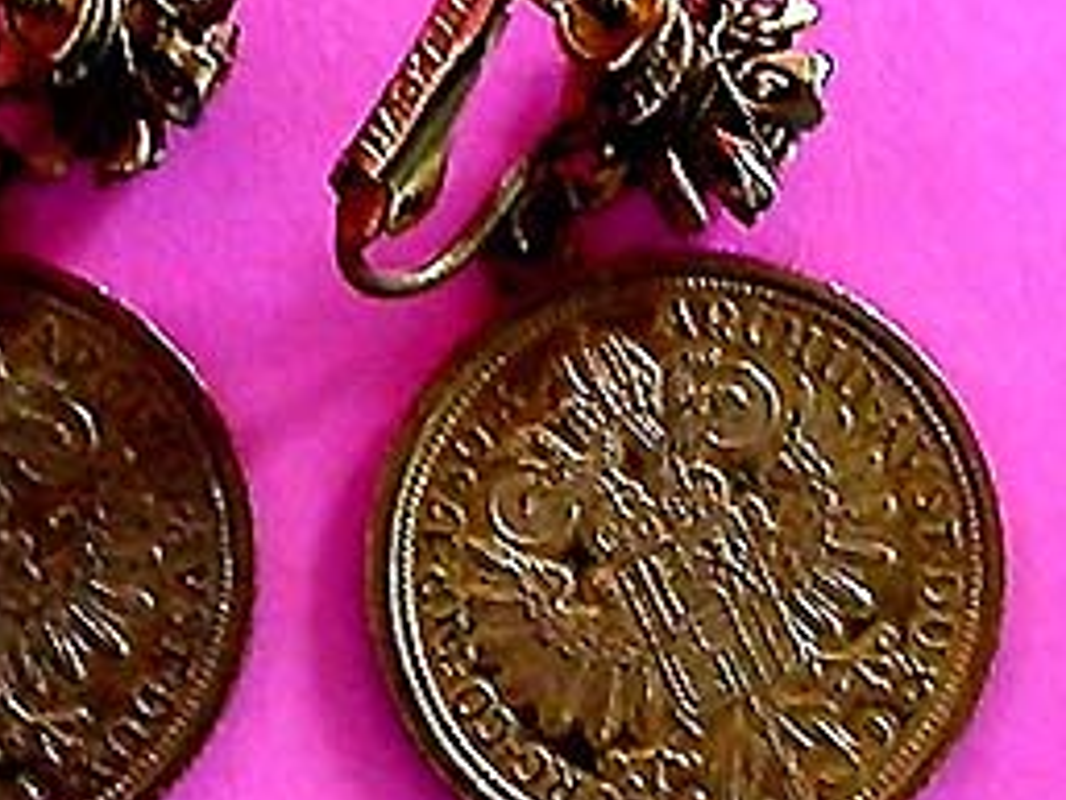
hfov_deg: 33.8
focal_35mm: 56
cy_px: 377
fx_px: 1725
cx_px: 307
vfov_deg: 26.1
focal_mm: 7.85
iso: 100
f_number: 2.6
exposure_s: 1/17.8
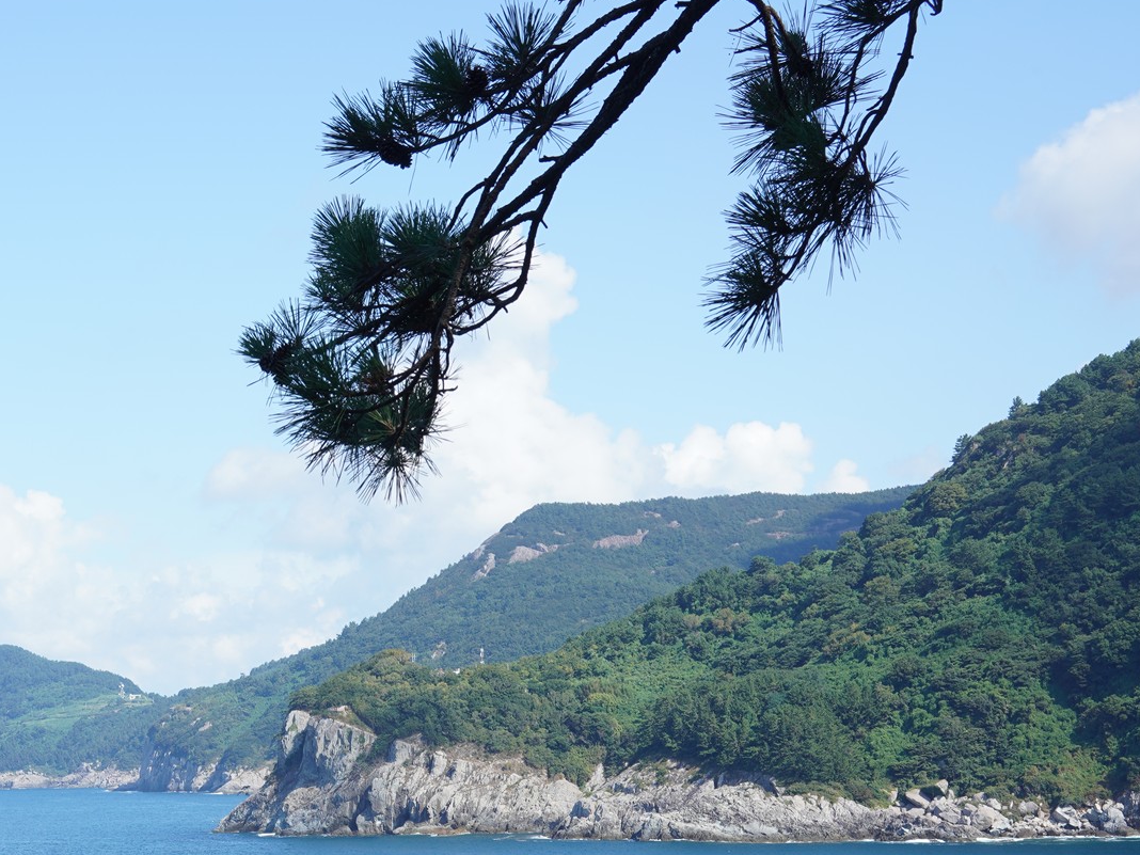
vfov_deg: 23.2
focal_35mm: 63
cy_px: 560
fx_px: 2075
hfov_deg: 29.6
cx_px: 144
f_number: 10
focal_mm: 35
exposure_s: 1/100
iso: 100
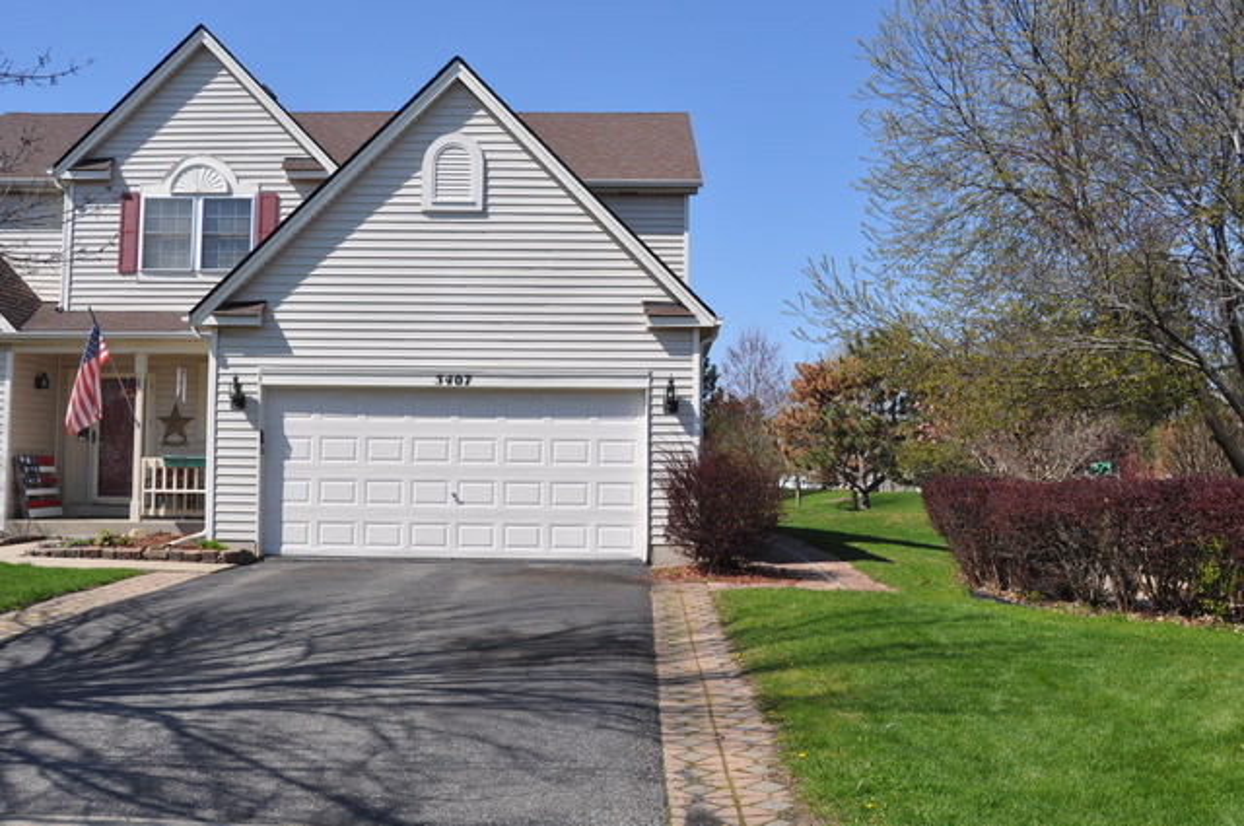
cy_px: 413
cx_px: 622
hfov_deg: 55.2
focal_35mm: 34
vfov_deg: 38.3
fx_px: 1191
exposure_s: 1/320
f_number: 9
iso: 200
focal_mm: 23
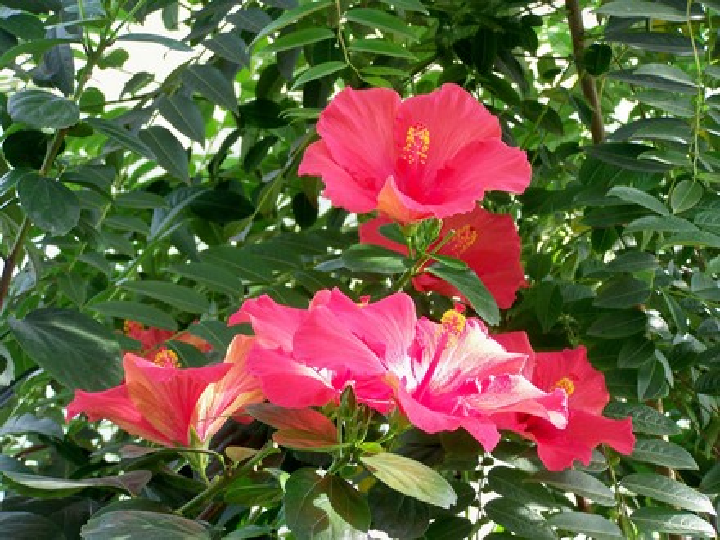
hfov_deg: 18.7
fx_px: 2184
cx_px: 360
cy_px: 270
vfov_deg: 14.1
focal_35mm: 105
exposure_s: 1/50
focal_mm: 17.5
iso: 64
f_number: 3.2
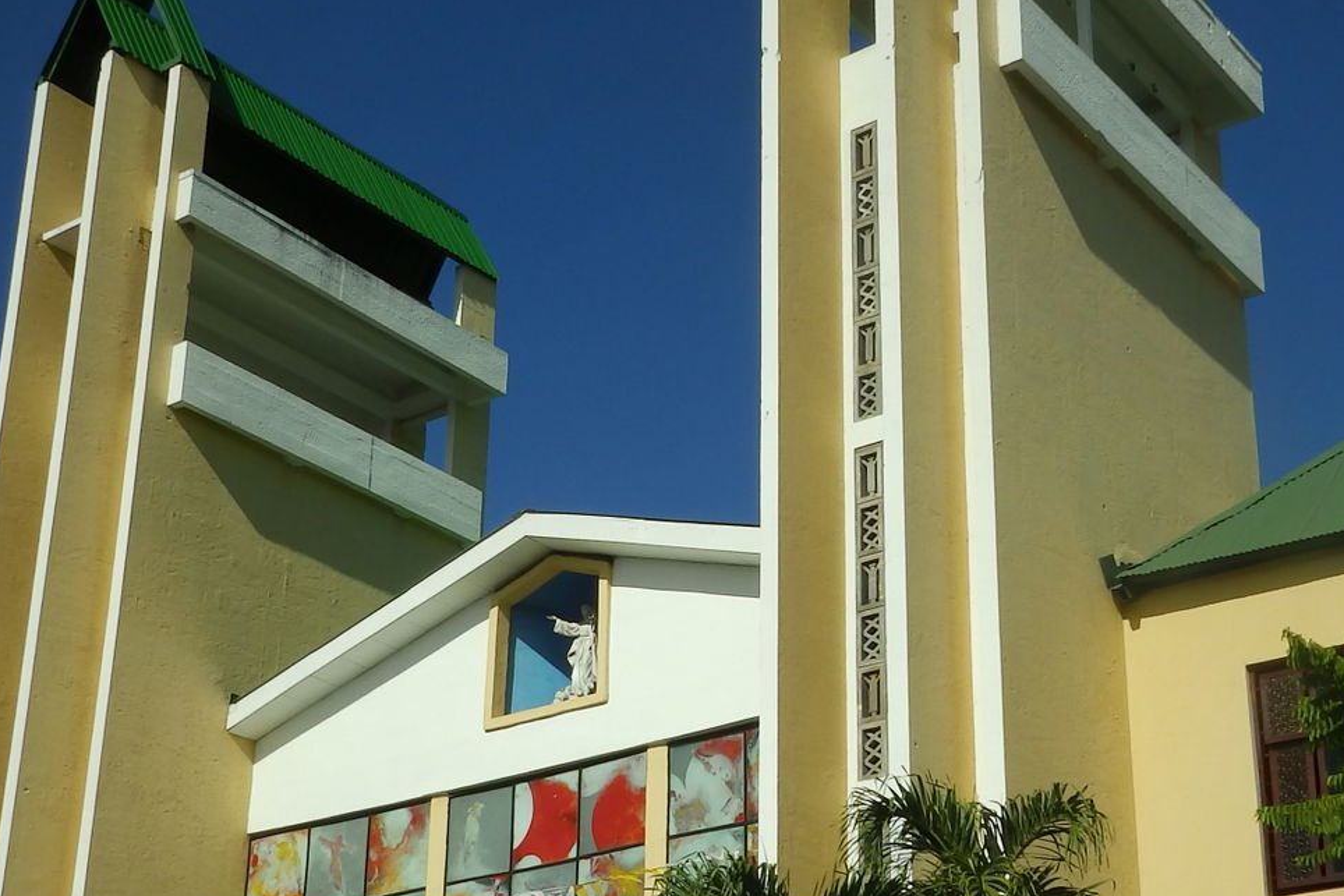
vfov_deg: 23.3
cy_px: 598
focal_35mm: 58
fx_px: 2166
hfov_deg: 34.5
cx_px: 687
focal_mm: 5.1
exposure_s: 1/800
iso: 80
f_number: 5.6
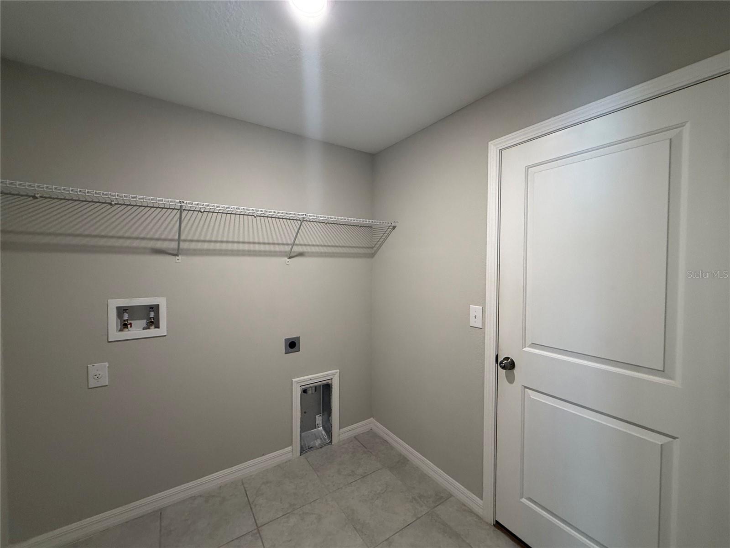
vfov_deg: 85.7
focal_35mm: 14
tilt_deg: -2.9
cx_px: 365
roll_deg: -0.6
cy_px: 274
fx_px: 295
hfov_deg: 102.1
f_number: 2.2
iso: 200
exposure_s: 1/60
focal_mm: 2.22
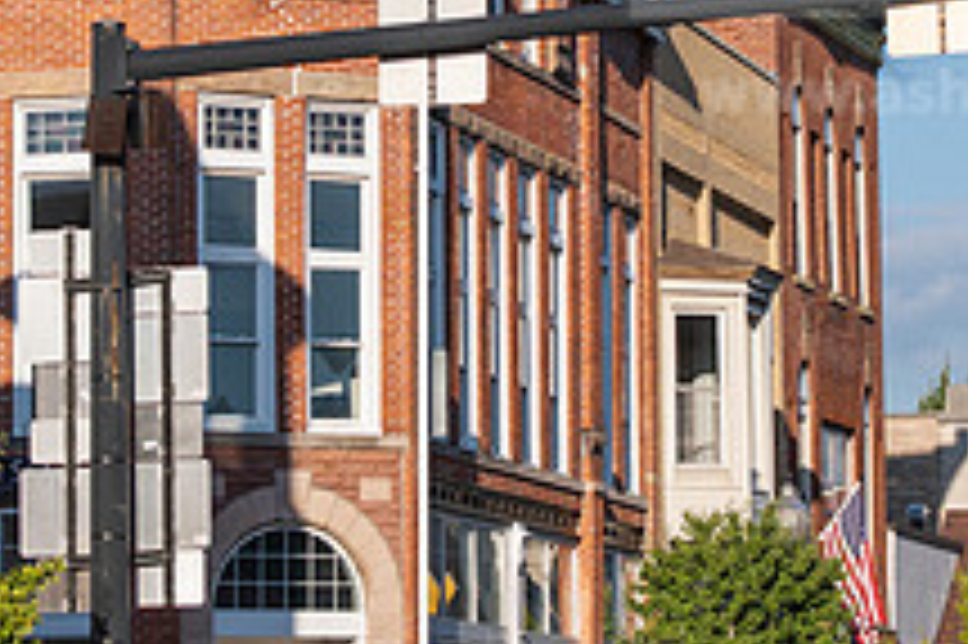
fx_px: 5078
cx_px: 495
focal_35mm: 189
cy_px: 187
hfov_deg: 10.9
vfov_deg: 7.2
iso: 80
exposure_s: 1/800
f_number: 4
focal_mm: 70
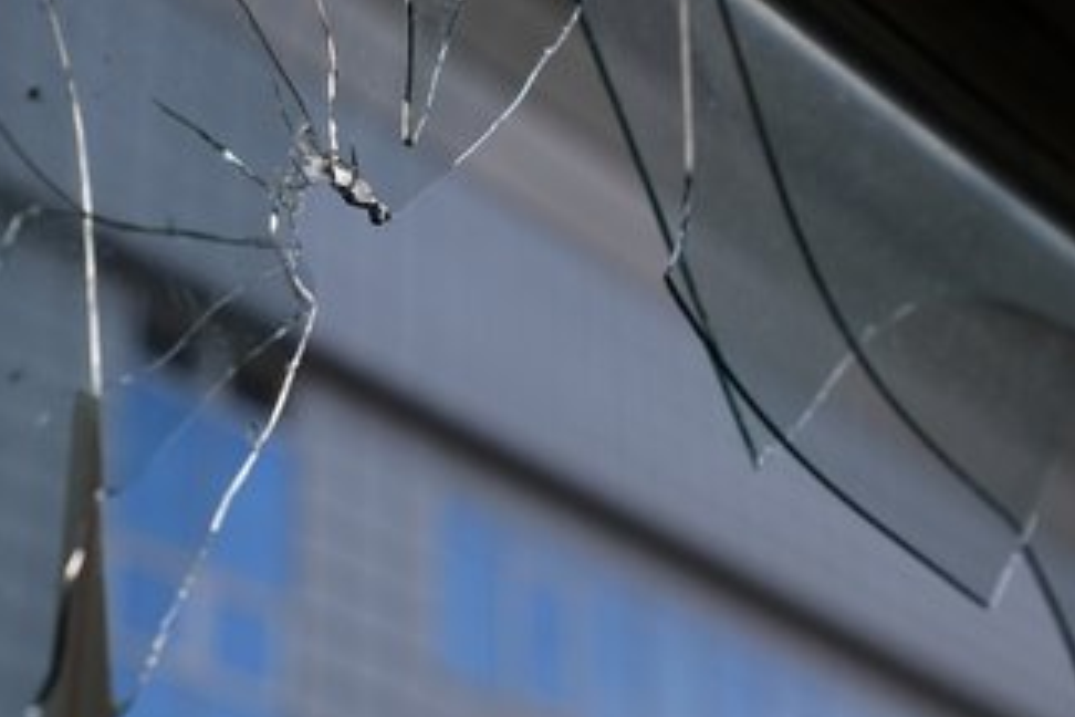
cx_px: 471
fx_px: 2508
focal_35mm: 84
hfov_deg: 24.2
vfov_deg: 16.2
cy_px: 280
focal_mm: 68
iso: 100
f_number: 4
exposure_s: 1/500
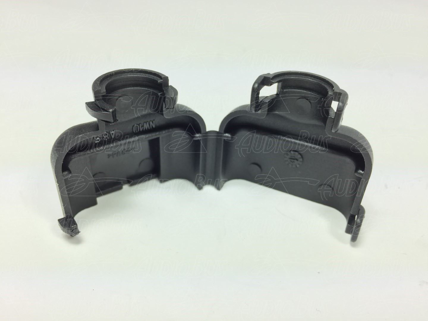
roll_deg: -1.7
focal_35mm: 29
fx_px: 359
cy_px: 160
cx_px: 214
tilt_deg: -36.6
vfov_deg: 48.2
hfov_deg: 61.7
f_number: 2.2
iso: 32
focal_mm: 4.15
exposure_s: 1/187
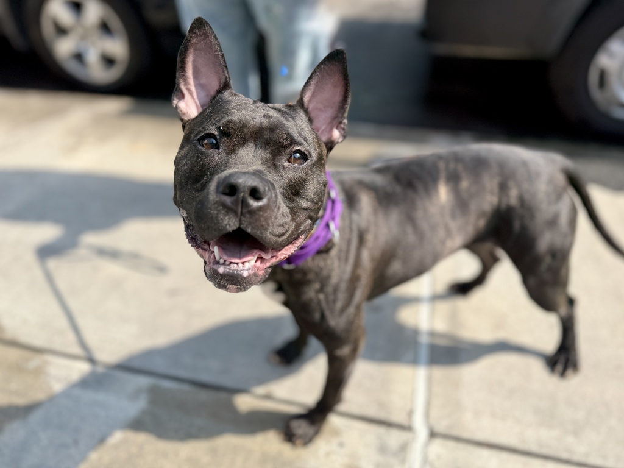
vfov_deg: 56.8
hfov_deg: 71.6
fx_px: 433
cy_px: 234
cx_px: 312
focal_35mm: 24
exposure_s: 1/2445
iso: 80
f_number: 1.78
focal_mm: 6.76
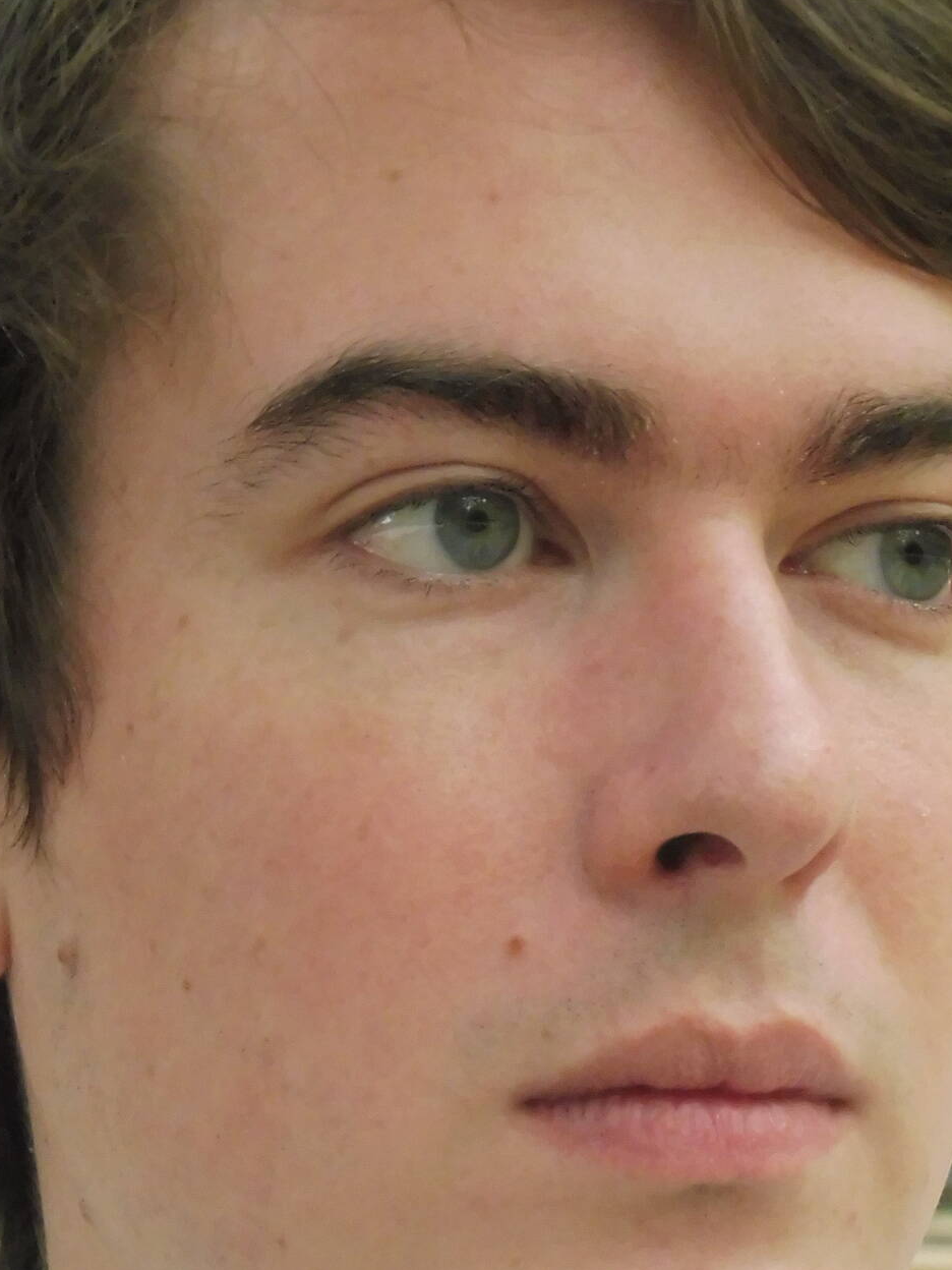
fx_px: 7224
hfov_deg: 7.5
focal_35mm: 197
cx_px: 460
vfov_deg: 10.0
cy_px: 1085
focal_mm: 16.1
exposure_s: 1/30
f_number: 5.2
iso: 400
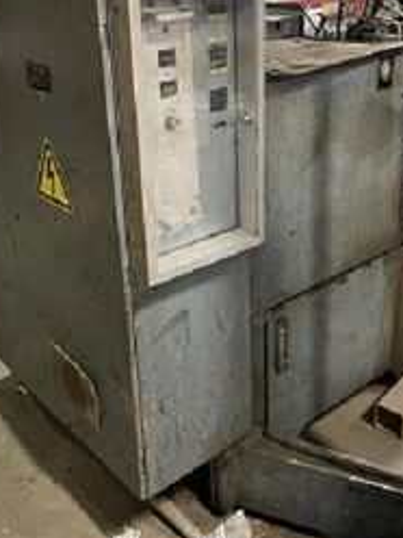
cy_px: 206
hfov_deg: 34.3
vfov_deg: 44.5
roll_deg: +2.0
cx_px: 188
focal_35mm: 42
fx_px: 652
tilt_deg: -21.7
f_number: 1.6
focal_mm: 4.2
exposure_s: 1/30
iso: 500
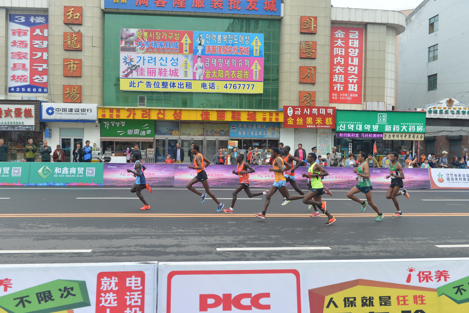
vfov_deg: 41.1
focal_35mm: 32
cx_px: 234
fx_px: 417
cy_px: 156
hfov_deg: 58.7
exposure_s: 1/500
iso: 500
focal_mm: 32
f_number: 7.1
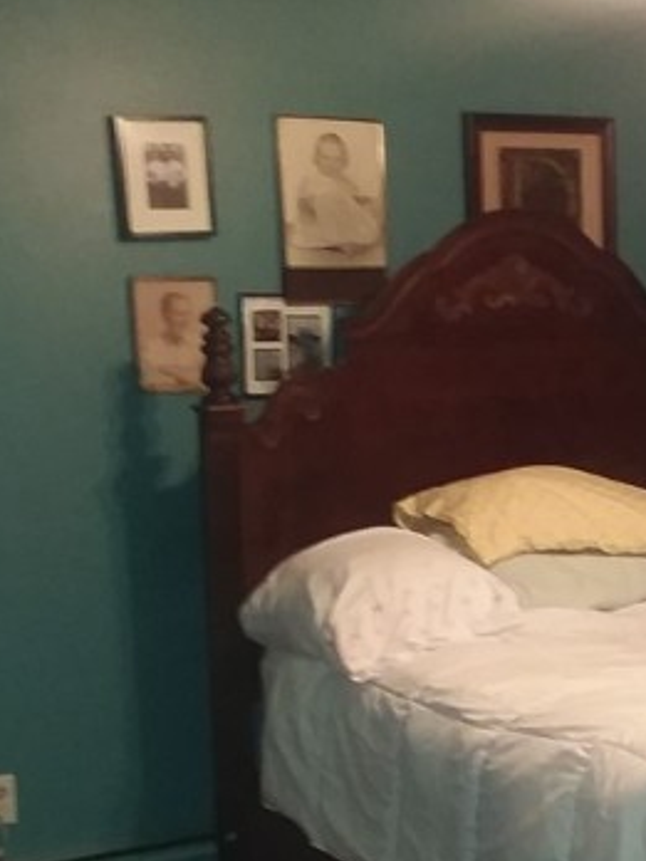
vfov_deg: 29.8
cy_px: 633
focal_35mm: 64
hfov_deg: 22.4
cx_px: 574
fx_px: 1592
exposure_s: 1/20
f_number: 1.9
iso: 160
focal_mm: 2.47
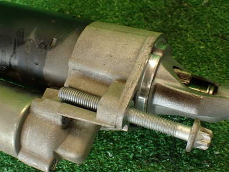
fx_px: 304
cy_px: 87
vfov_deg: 31.5
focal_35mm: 46
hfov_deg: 41.0
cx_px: 89
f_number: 2.4
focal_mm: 5.79
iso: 200
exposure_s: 1/40
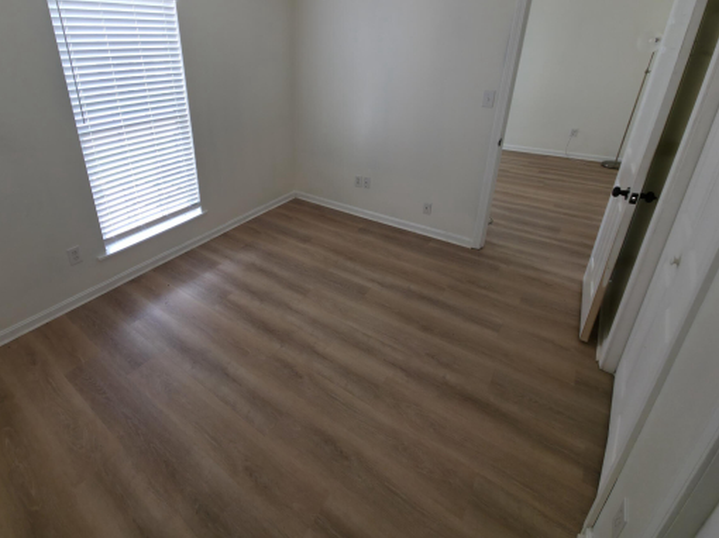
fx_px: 353
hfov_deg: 89.7
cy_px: 194
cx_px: 281
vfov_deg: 73.1
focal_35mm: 17
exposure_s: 1/155
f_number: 1.9
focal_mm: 2.2
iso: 32
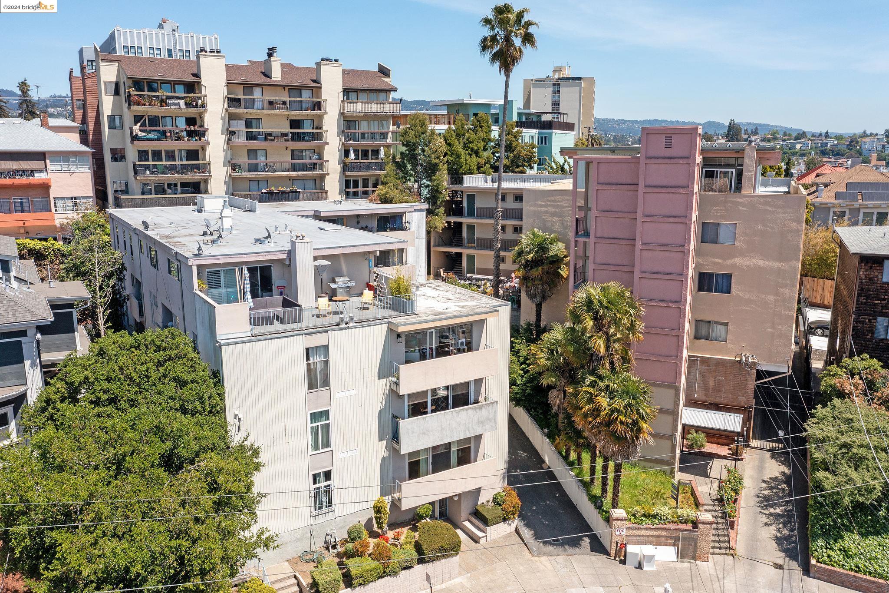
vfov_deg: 46.4
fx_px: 691
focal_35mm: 28
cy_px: 296
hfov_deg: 65.5
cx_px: 444
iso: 100
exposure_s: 1/400
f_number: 5.6
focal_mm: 10.26
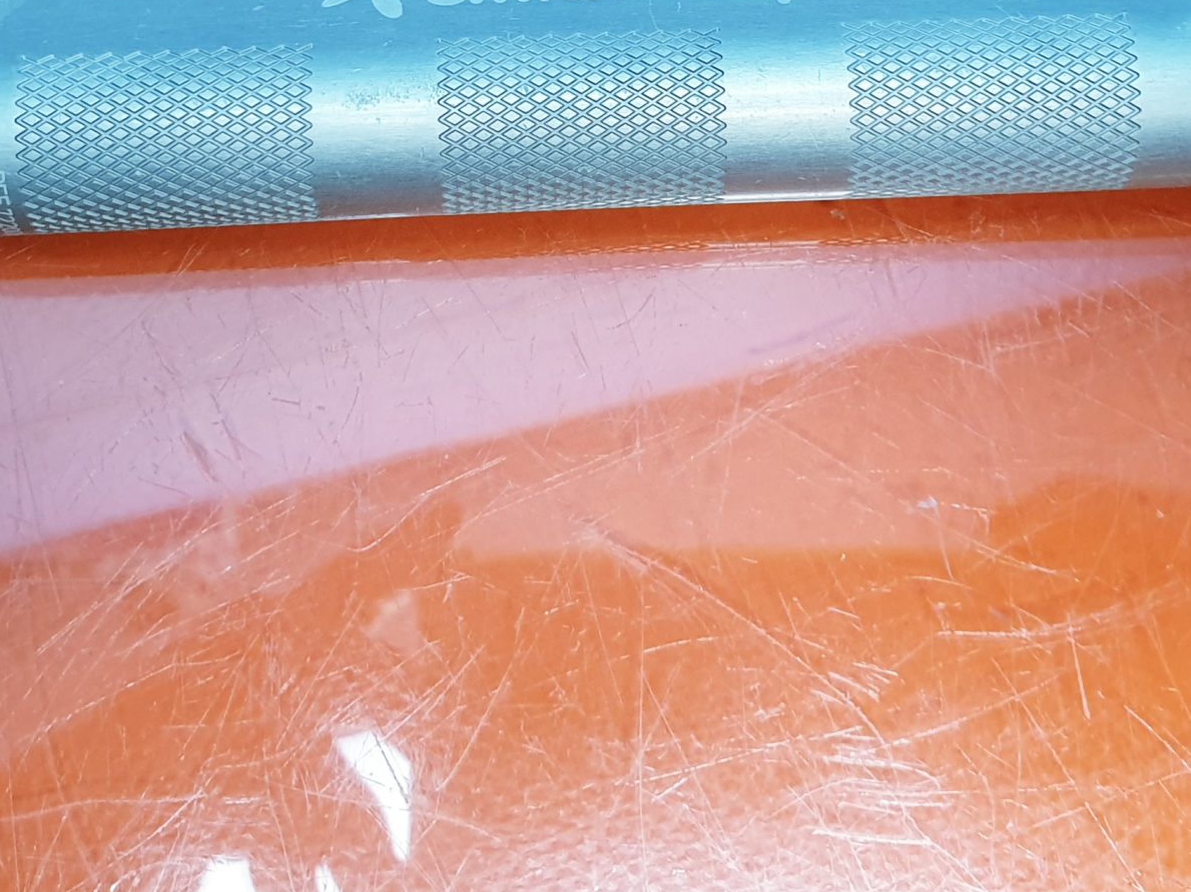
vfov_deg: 24.8
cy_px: -10
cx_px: 610
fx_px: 1926
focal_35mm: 56
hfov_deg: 34.4
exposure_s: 1/50
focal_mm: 4.3
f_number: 2.4
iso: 200
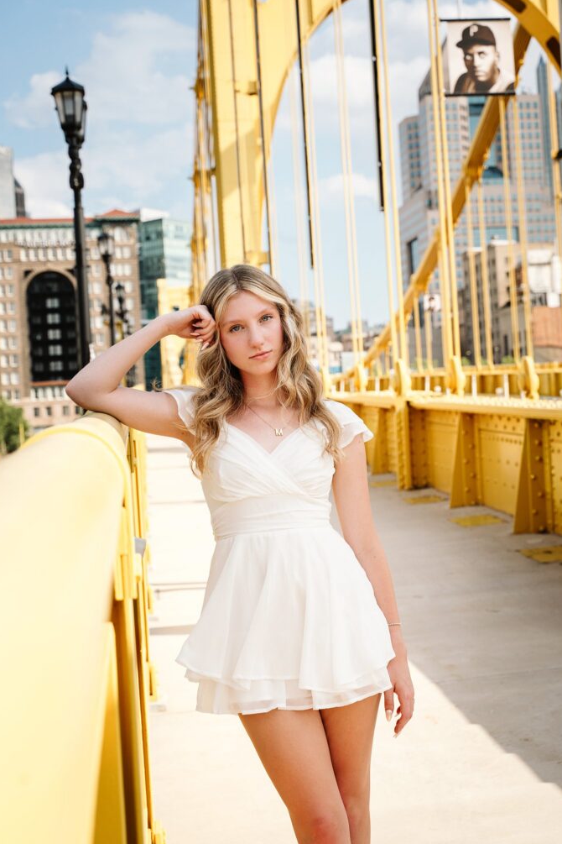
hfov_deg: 25.5
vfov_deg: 37.5
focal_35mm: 53
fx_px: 1241
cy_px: 415
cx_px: 281
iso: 250
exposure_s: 1/1000
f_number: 5
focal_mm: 52
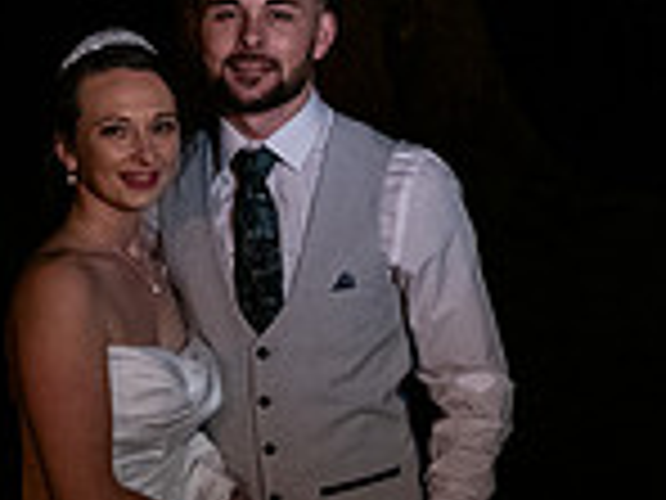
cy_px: 182
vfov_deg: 13.6
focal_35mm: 109
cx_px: 230
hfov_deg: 18.0
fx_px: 2097
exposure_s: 1/160
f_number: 3.5
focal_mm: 29
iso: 2000
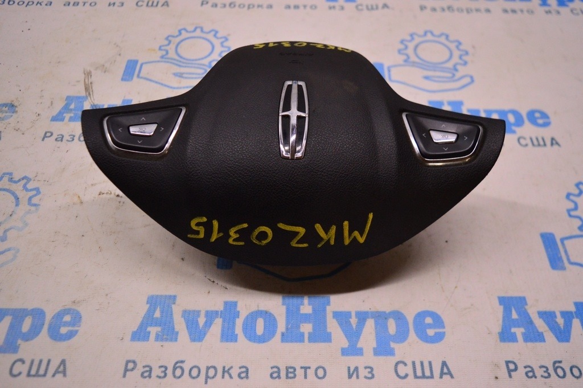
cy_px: 194
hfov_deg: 57.3
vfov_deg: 39.9
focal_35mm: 33
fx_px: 534
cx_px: 292
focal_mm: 22
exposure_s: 1/400
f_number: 4
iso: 1600
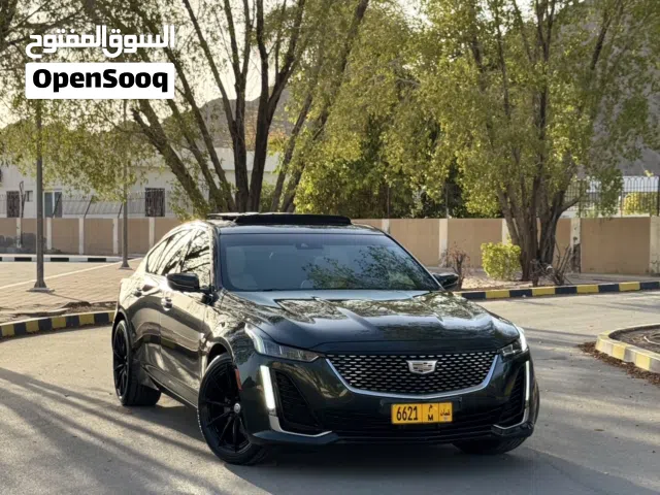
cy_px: 248
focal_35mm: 48
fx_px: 915
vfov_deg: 30.3
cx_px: 330
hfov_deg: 39.7
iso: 64
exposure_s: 1/1011
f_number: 1.78
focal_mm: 6.76
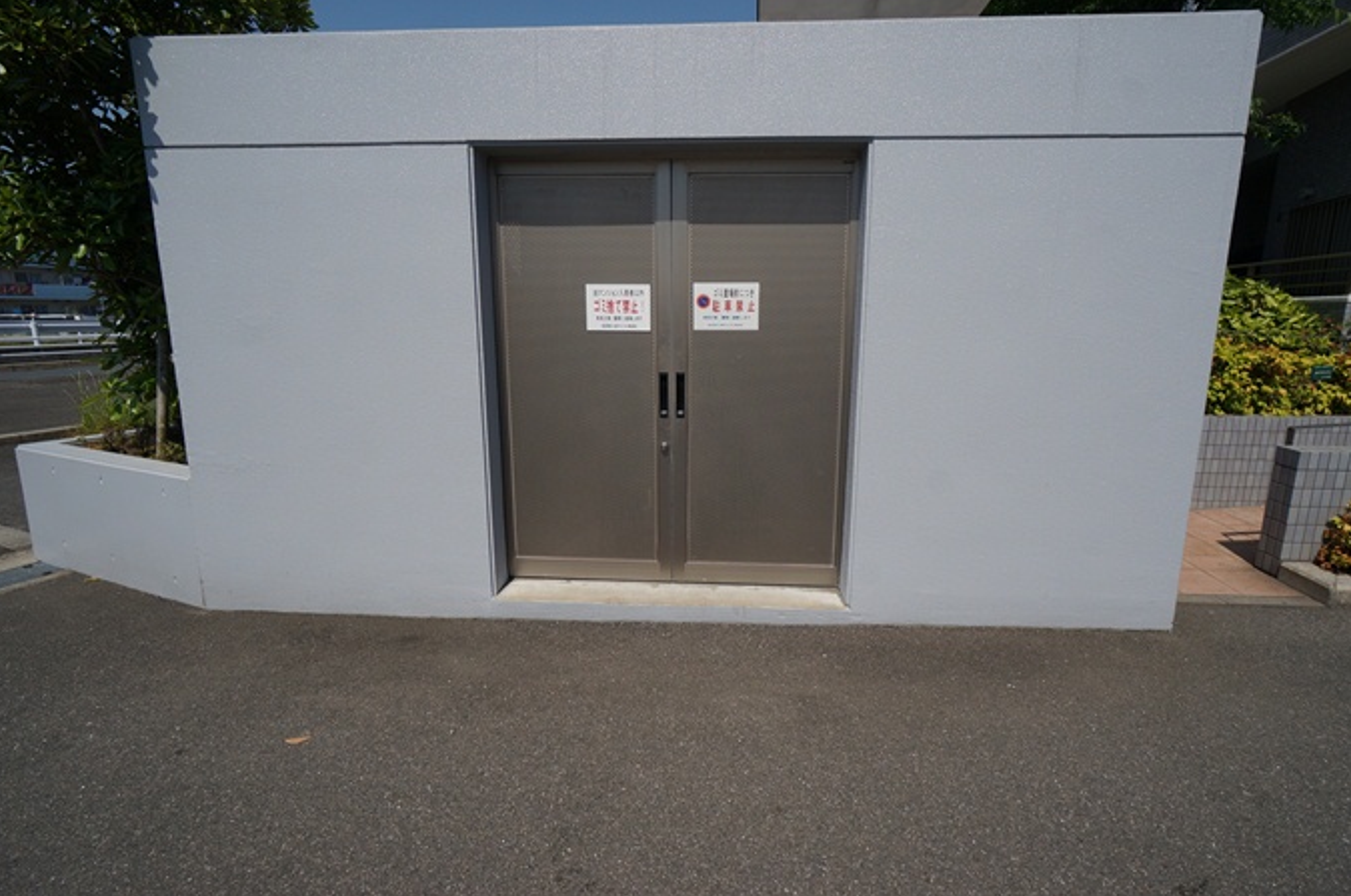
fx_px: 600
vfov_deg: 73.5
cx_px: 703
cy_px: 428
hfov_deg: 96.8
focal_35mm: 16
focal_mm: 10
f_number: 9
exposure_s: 1/400
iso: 100
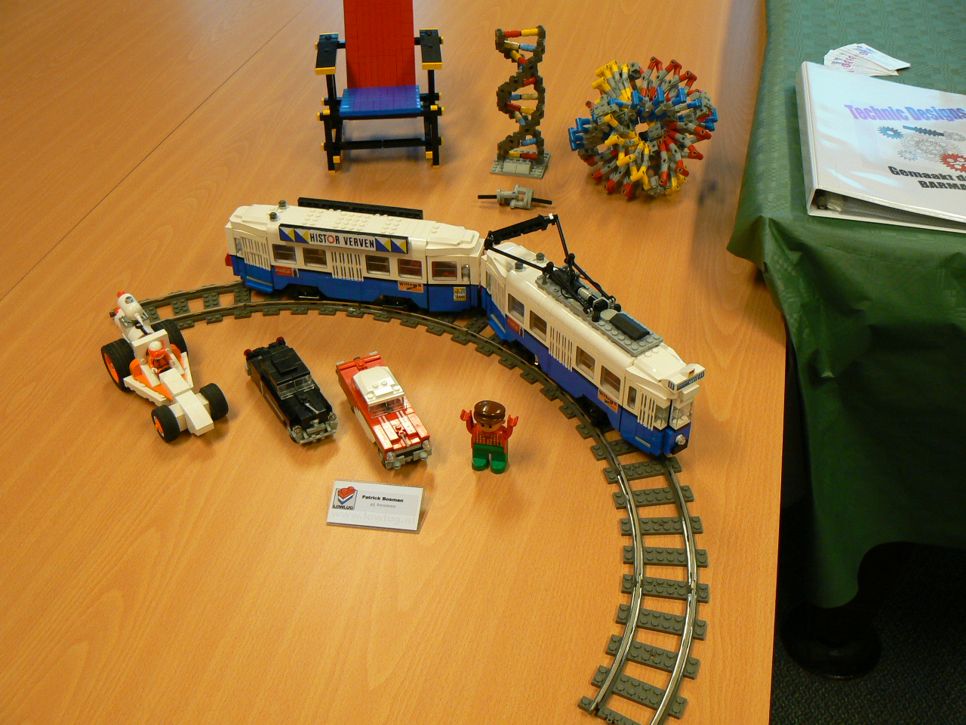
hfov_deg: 51.4
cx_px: 483
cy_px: 362
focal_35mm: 36
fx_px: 1005
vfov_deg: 39.7
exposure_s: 1/30
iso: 160
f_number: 2.8
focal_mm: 6
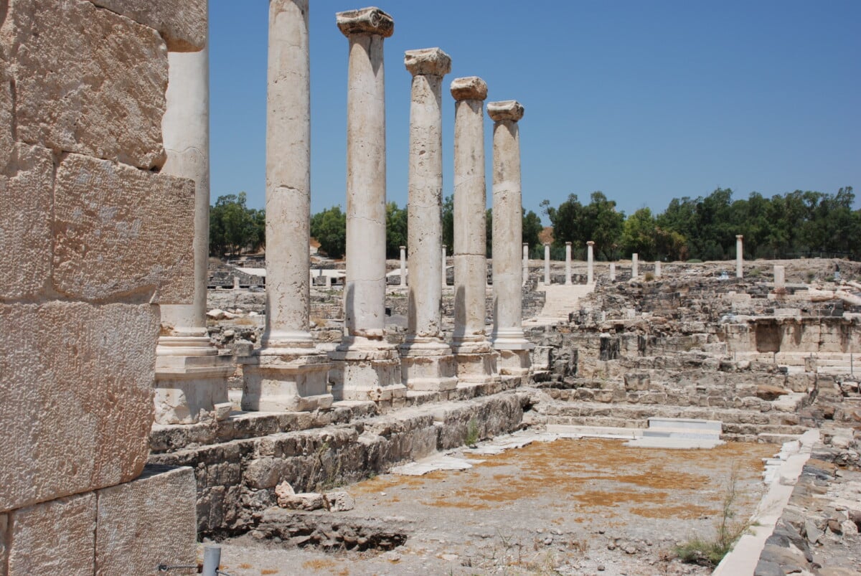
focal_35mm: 39
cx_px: 430
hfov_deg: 49.5
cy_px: 288
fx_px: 934
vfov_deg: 34.3
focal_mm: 26
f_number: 8
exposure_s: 1/250
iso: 100
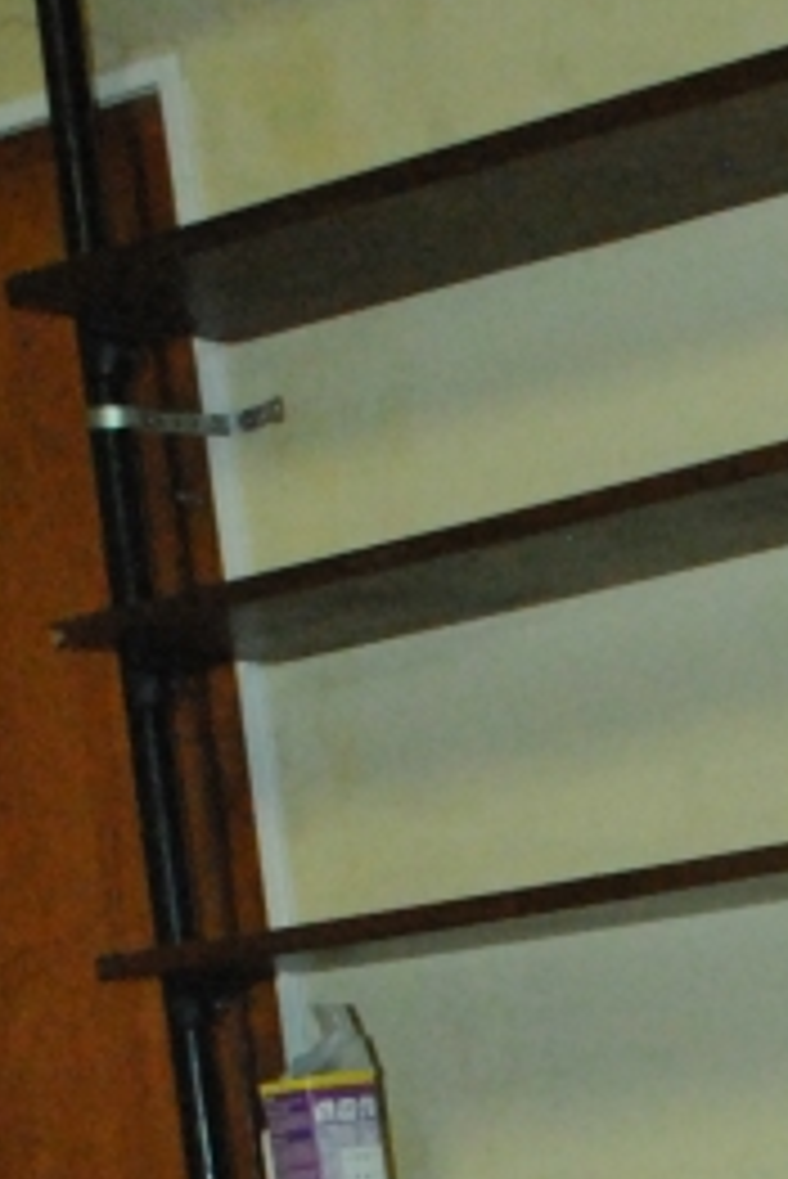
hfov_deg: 12.2
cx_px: 1153
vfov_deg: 17.5
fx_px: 3541
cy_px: 1606
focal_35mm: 108
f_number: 5.6
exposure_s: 1/60
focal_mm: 18
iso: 1600
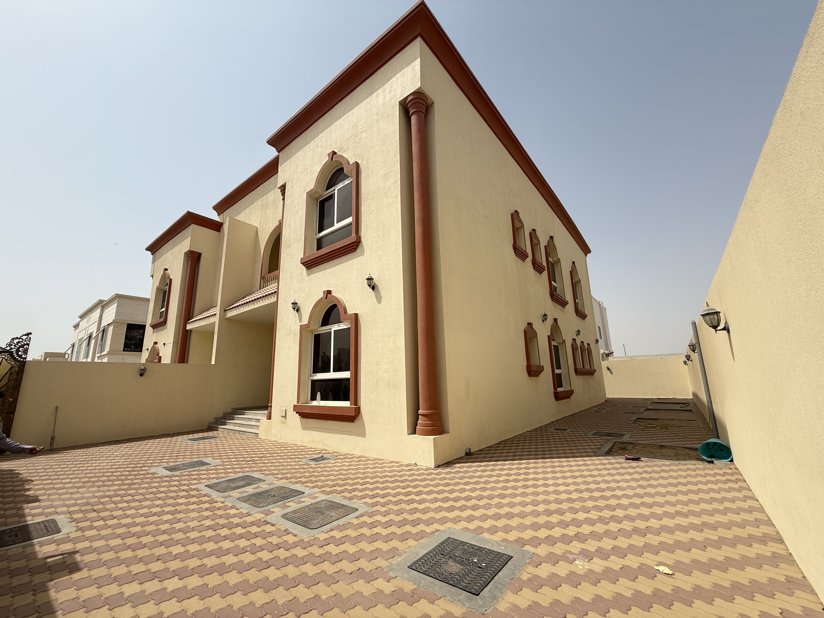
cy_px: 309
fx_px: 333
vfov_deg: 85.7
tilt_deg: +12.3
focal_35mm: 14
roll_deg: +1.0
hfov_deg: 102.1
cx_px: 412
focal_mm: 2.22
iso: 20
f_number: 2.2
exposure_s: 1/1189
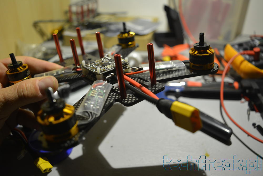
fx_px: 241
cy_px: 88
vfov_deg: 40.0
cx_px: 132
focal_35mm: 33
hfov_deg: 57.2
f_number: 4
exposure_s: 1/60
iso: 560
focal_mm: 22
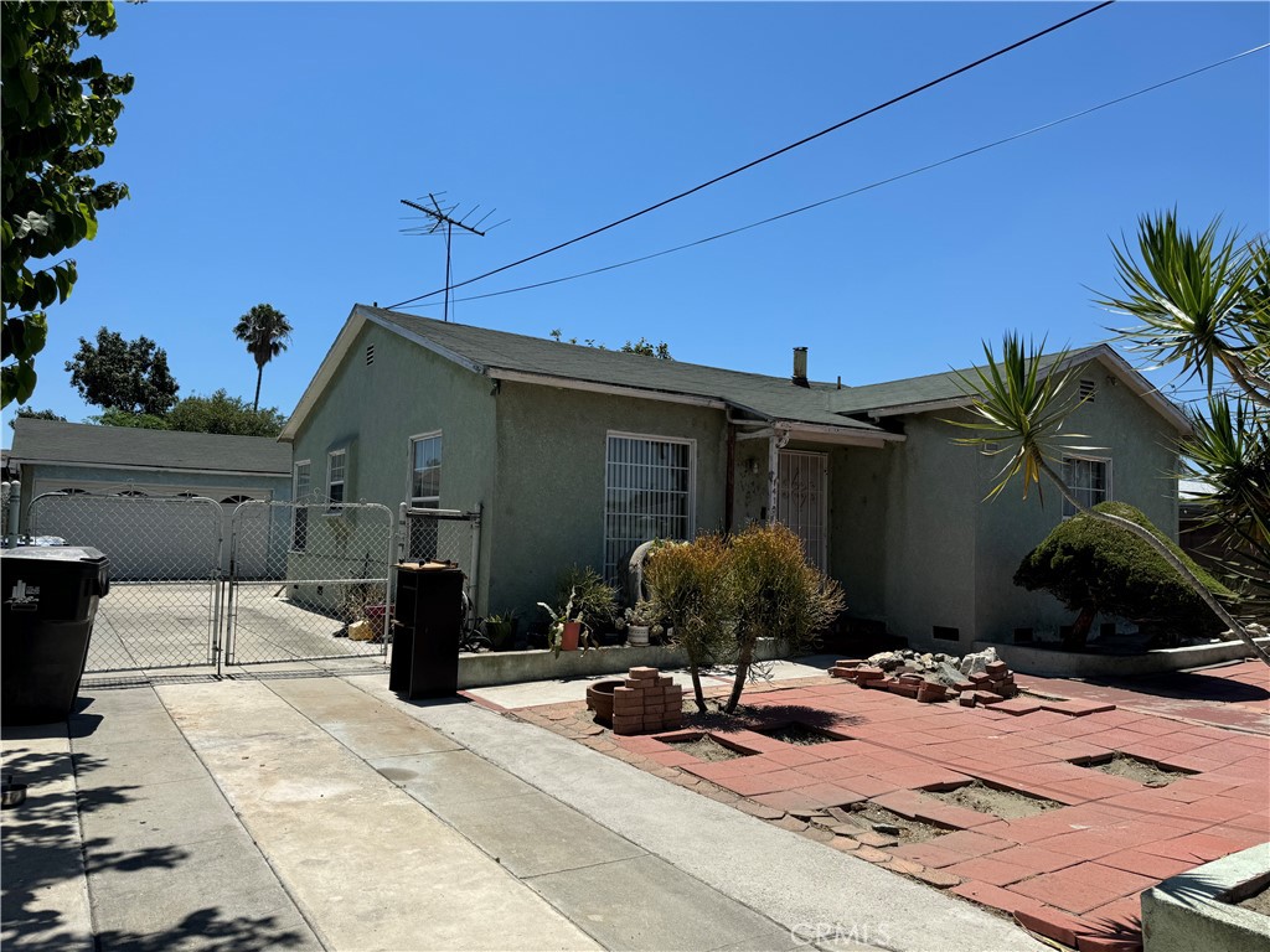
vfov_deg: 56.8
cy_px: 476
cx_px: 635
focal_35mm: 24
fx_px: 881
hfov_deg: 71.6
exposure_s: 1/6410
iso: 80
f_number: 1.78
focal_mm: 6.76
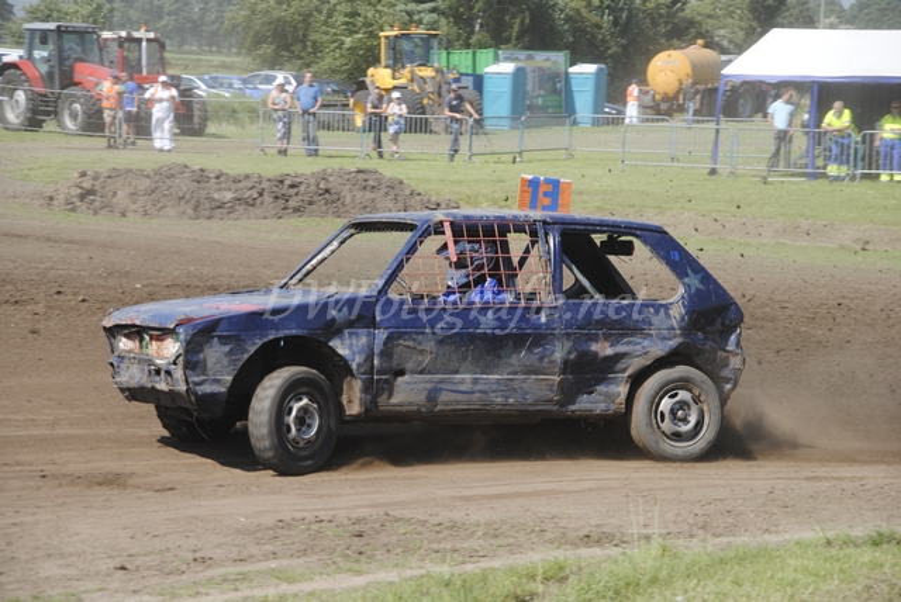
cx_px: 450
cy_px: 301
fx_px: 3382
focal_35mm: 135
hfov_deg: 15.2
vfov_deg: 10.2
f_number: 5.3
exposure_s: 1/640
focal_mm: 90
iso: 200
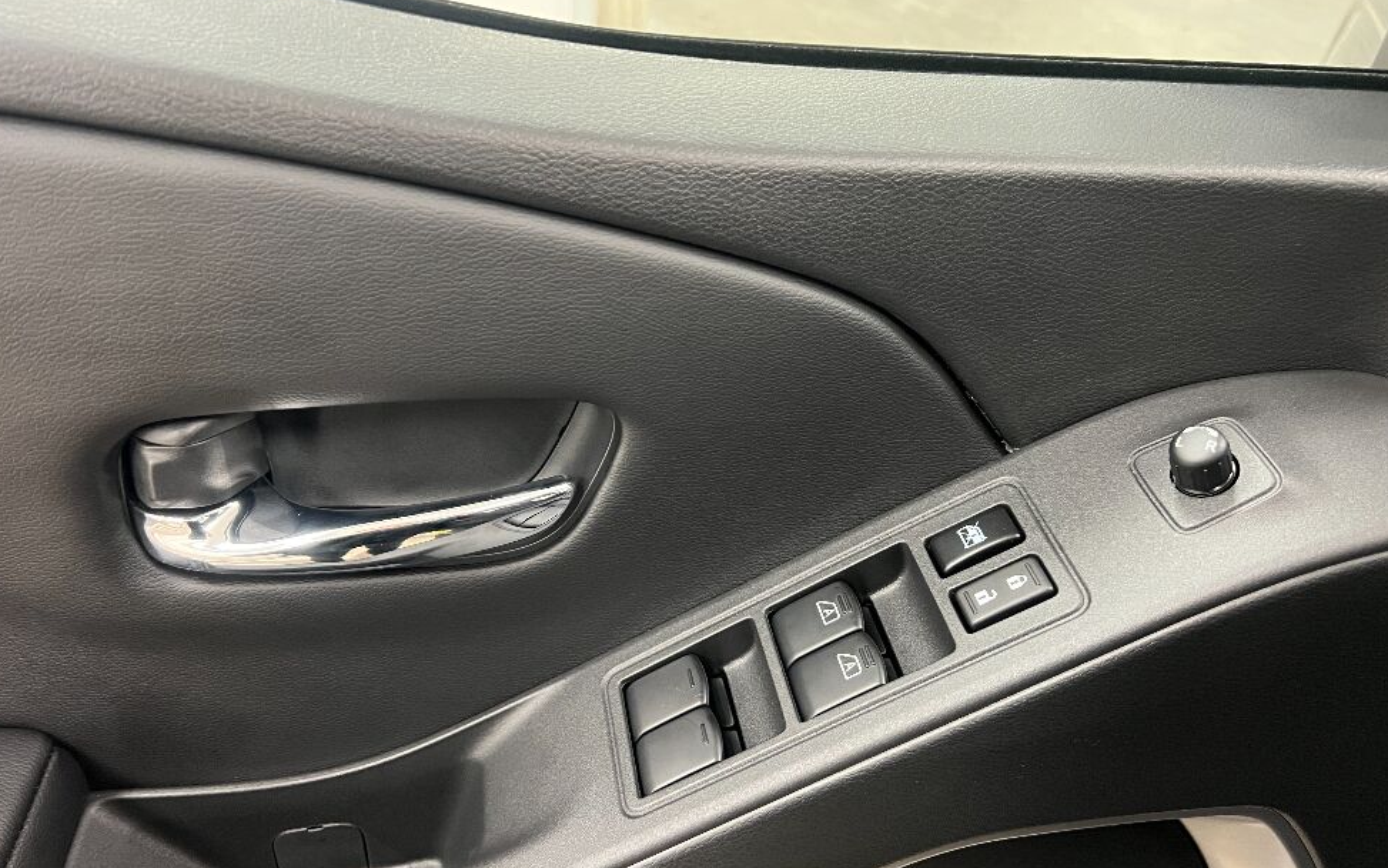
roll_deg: -3.6
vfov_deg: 43.1
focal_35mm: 29
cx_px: 689
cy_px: 484
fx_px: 1097
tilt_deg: -39.2
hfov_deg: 64.6
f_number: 1.5
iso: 500
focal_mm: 5.7
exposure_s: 1/40
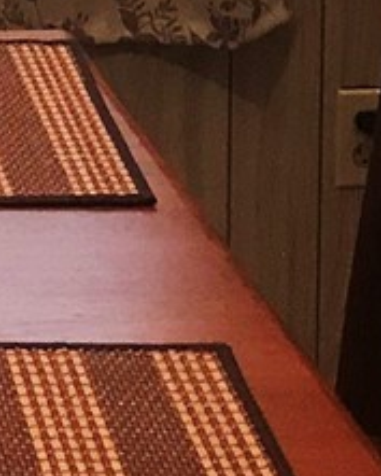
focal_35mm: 198
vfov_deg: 9.4
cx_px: -560
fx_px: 2789
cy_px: -317
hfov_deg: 7.3
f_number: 1.8
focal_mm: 3.99
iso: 40
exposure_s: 1/15
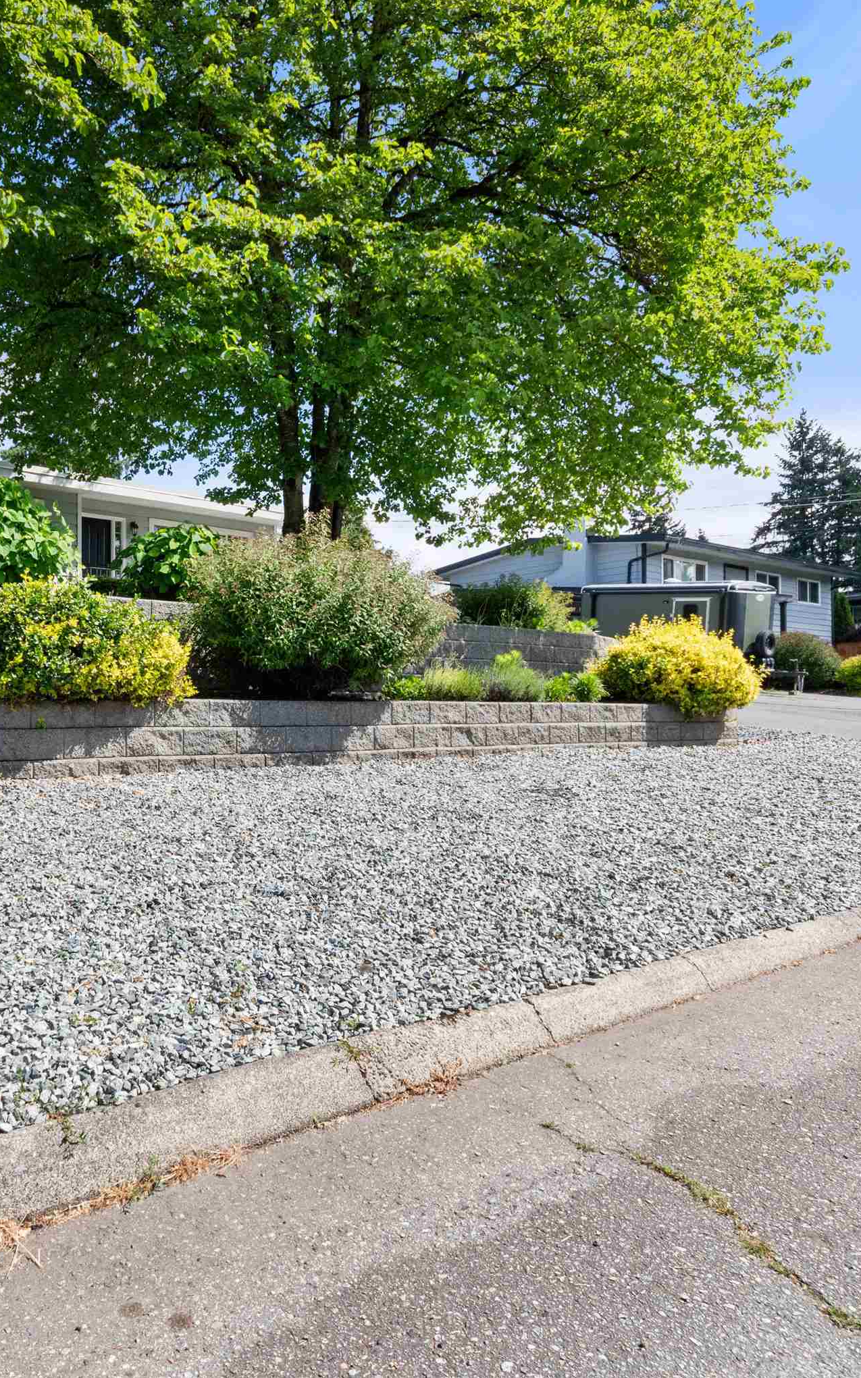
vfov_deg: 77.2
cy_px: 689
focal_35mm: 23
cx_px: 219
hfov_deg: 50.9
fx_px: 864
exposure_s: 1/400
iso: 320
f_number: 9
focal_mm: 10
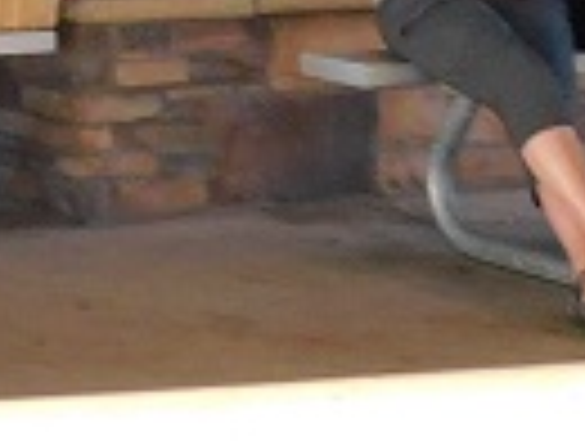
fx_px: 2878
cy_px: -688
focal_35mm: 170
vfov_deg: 8.0
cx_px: -148
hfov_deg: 11.3
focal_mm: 4.1
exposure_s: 1/30
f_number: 3
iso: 200
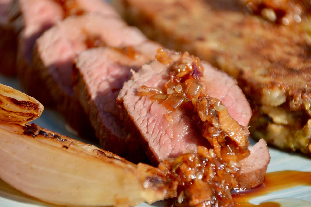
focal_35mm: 375
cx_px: 156
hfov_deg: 5.5
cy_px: 104
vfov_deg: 3.7
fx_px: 3237
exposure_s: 1/500
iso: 200
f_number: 7.1
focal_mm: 250
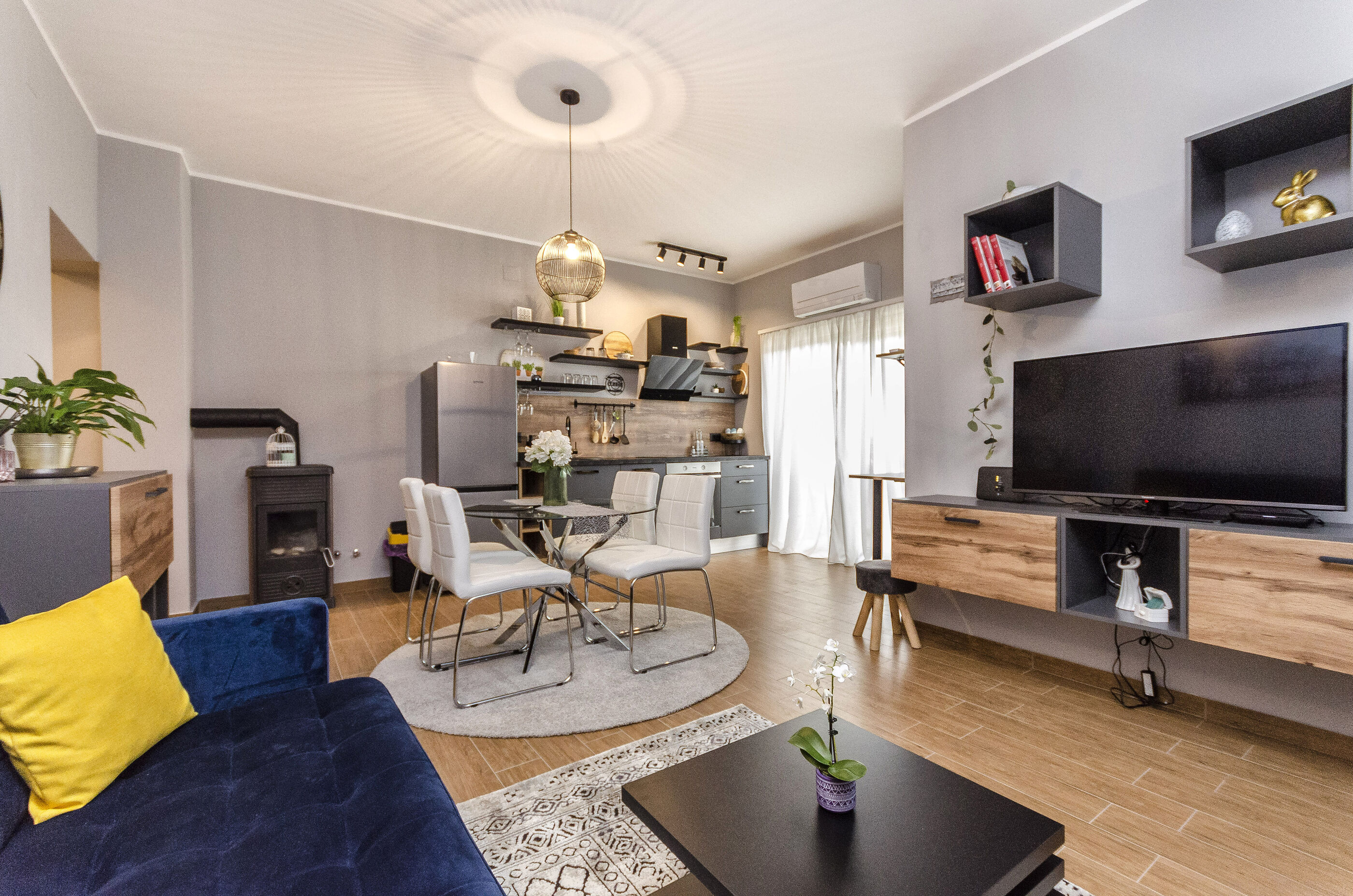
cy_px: 448
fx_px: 563
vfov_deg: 77.1
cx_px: 676
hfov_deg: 100.5
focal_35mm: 15
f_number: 4
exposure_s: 1/60
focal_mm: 10
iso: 1800
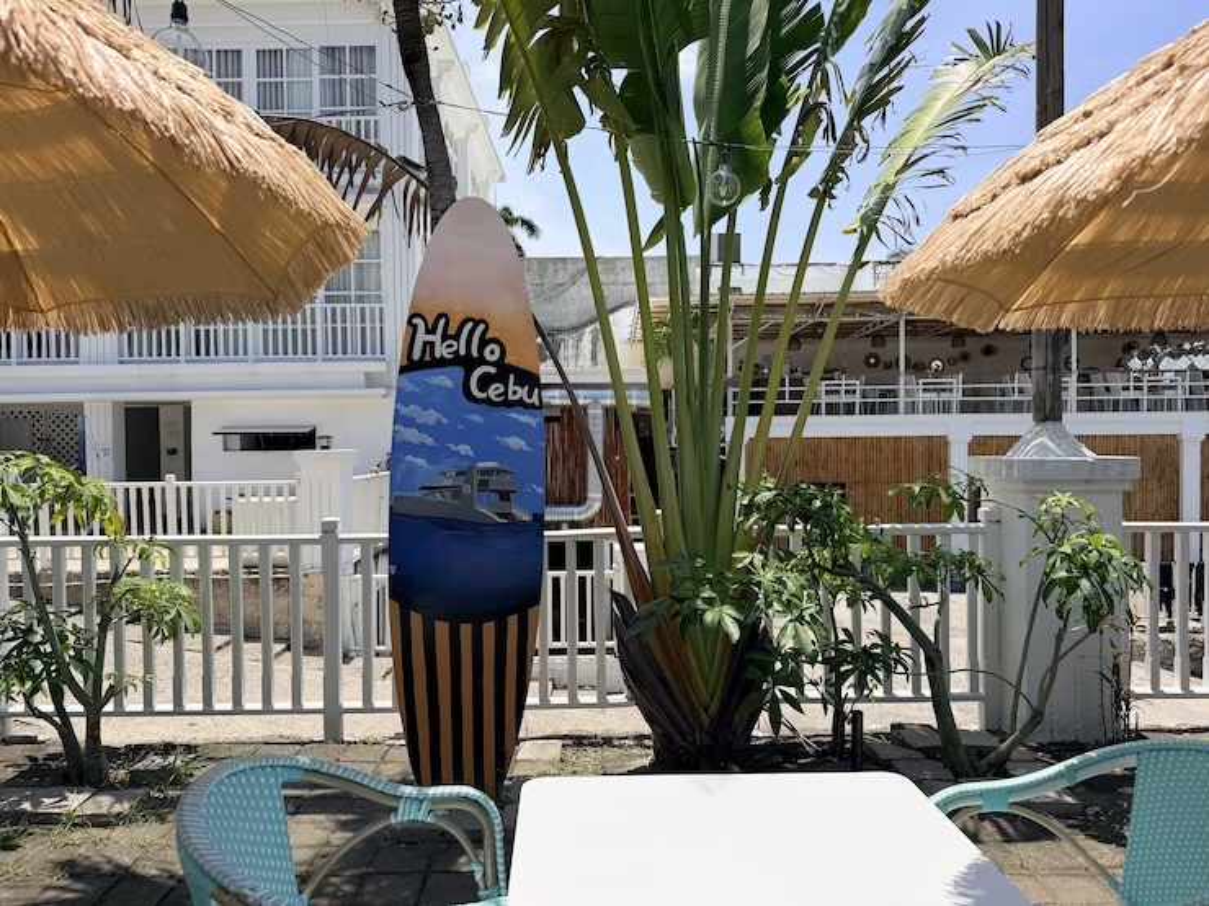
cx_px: 604
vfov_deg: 56.8
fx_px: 838
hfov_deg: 71.6
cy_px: 453
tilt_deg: -0.5
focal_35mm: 24
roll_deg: +1.1
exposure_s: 1/5319
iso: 80
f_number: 1.78
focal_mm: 6.76
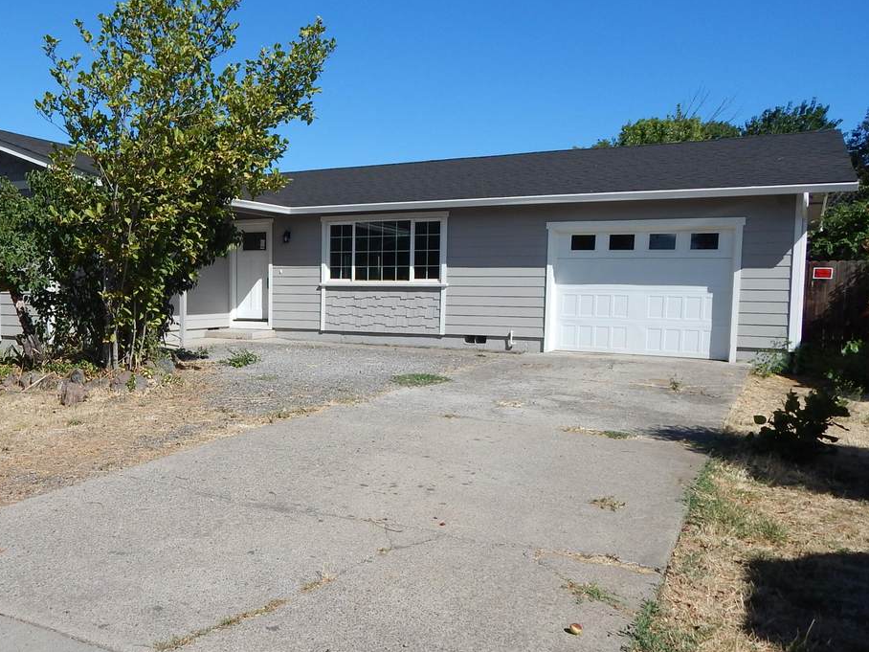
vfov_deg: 45.4
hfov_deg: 56.8
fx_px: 778
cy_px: 364
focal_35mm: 31
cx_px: 277
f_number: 6
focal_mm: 4
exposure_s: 1/800
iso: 125
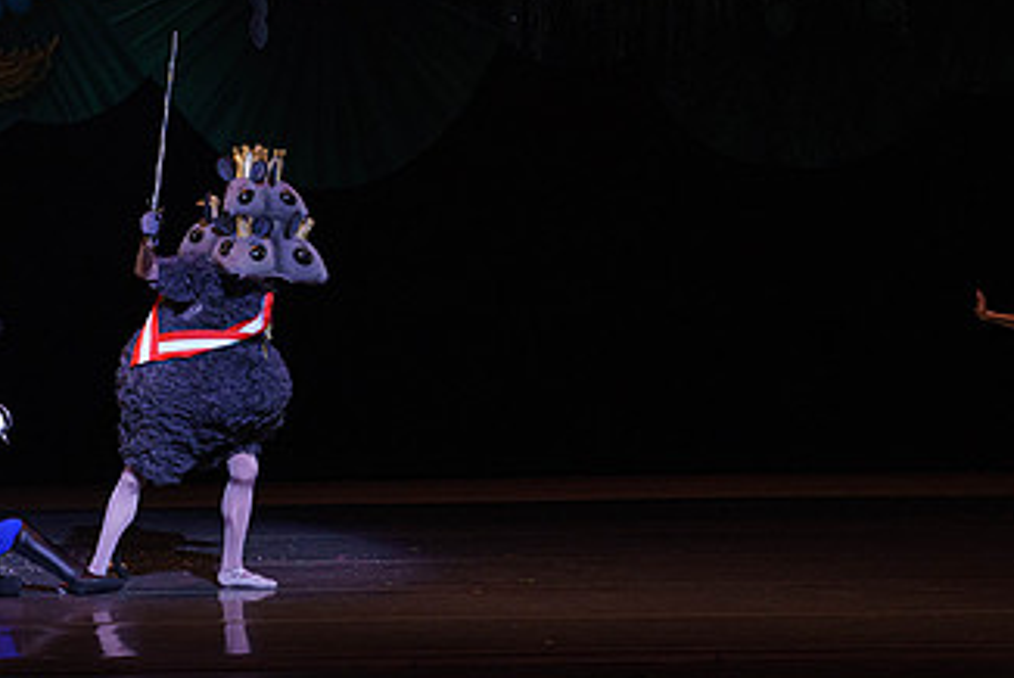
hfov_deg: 6.8
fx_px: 8514
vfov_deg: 4.6
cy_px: 285
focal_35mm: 302
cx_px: 224
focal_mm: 170
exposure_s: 1/320
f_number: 9
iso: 5000
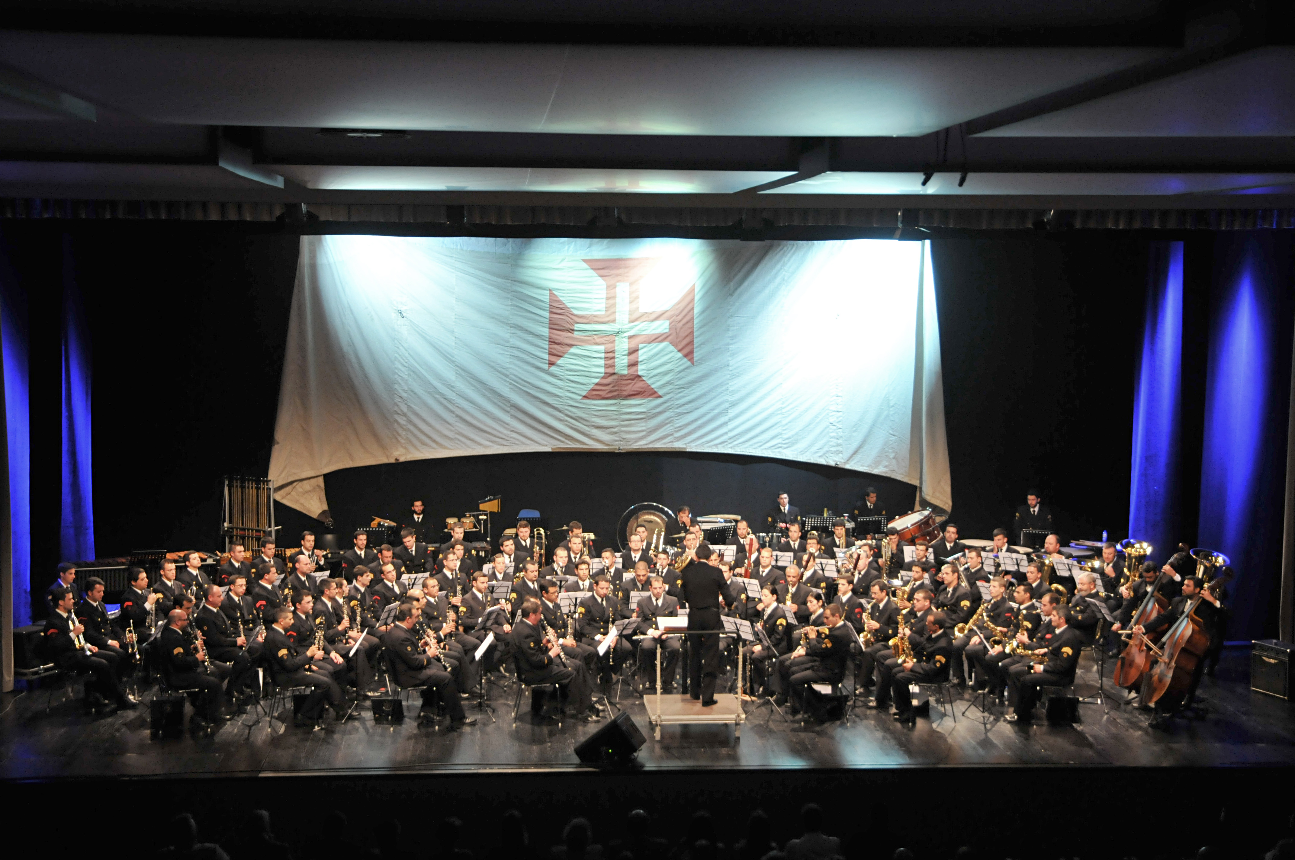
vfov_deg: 25.7
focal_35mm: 52
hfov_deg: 37.9
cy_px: 430
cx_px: 648
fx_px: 1886
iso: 800
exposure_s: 1/25
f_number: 4.5
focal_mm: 35
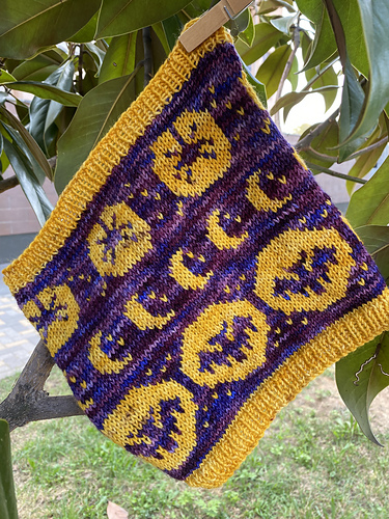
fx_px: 390
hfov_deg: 53.1
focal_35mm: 26
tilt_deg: -11.4
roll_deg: -0.2
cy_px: 260
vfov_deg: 67.3
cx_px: 194
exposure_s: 1/121
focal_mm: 4.25
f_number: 1.8
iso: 64
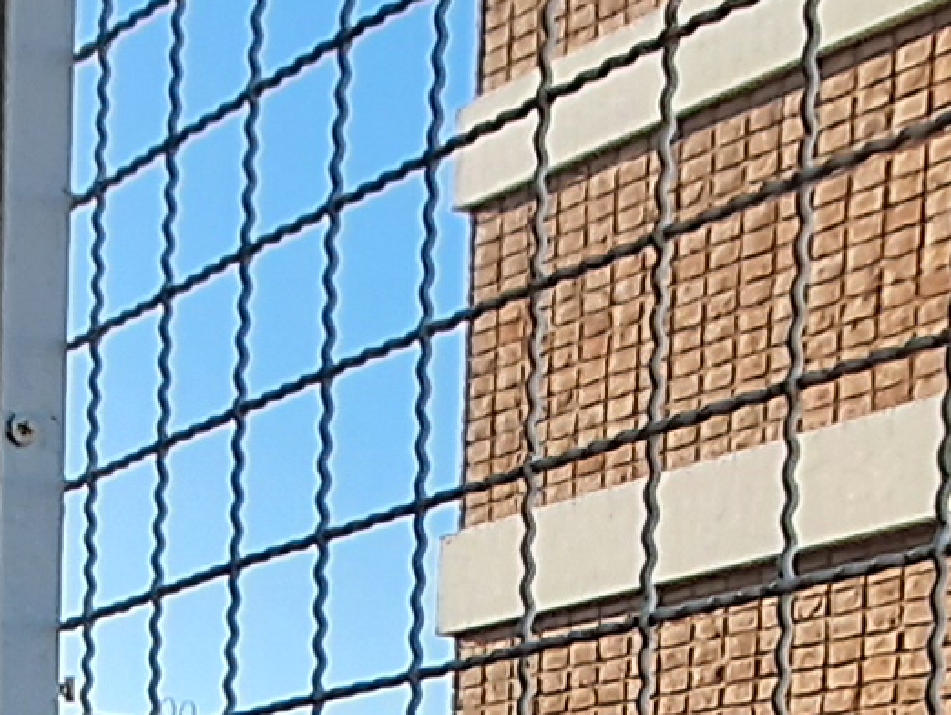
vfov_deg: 12.6
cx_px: -20
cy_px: 1525
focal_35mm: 100
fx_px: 2749
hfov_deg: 19.0
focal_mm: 1.64
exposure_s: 1/772
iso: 40
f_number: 2.2
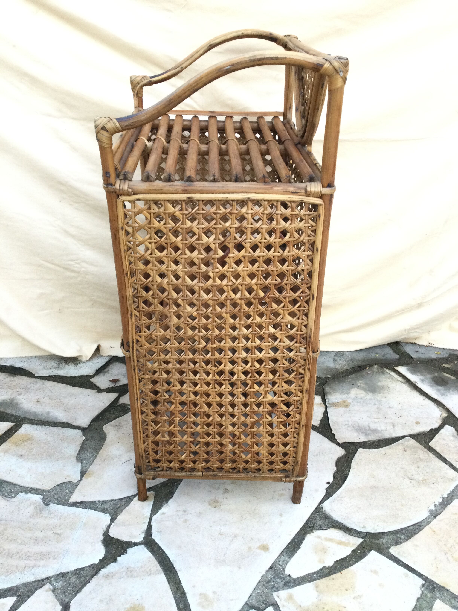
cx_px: 229
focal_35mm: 31
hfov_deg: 45.4
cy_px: 306
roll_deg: -0.8
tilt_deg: -28.5
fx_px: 547
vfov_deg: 58.4
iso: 64
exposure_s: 1/33
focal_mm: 3.3
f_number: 2.4
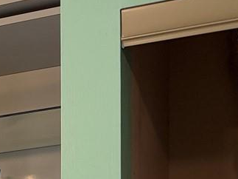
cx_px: -164
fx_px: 818
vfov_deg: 11.1
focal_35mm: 119
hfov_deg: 14.8
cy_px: 382
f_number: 1.78
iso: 160
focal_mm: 6.76
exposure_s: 1/120
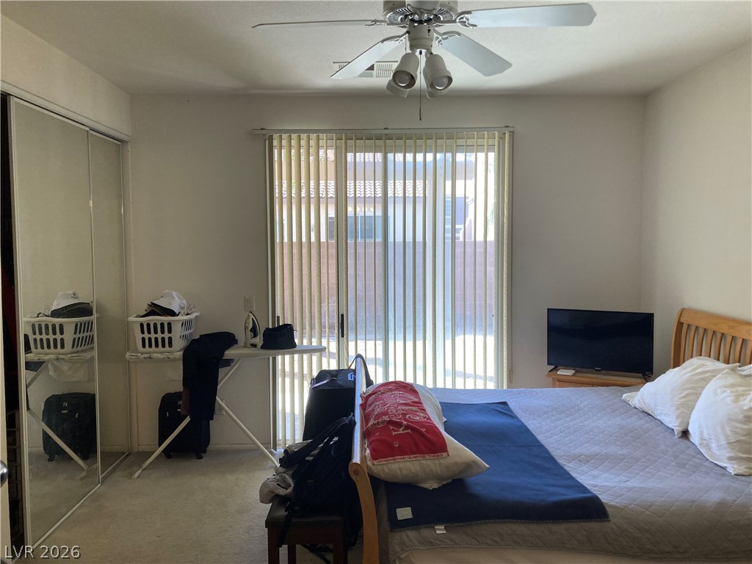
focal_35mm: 28
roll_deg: +0.9
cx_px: 376
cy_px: 282
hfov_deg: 63.4
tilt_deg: -2.6
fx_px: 608
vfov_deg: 49.7
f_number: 1.8
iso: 64
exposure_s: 1/120
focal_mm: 3.99
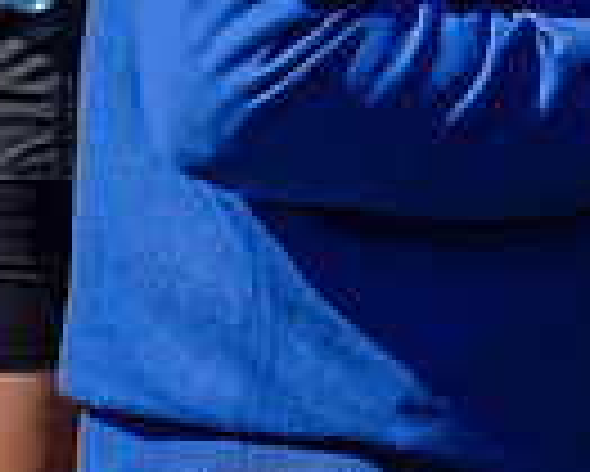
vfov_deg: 5.4
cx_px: 1234
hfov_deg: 6.5
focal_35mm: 286
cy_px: -173
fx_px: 4998
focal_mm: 32
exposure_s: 1/2000
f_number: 3.5
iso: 200
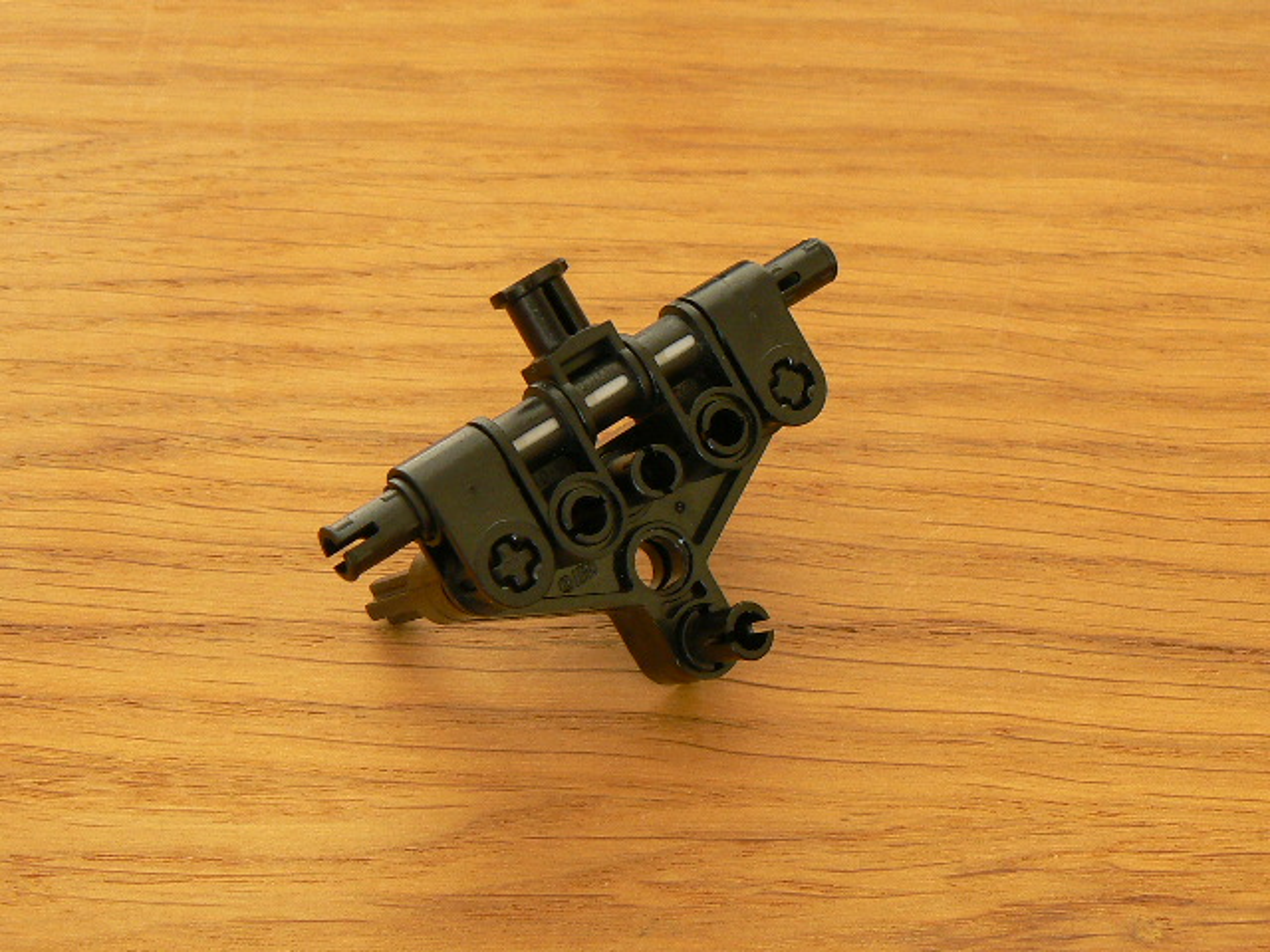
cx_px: 635
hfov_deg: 34.3
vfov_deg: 26.1
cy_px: 476
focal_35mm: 56
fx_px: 2055
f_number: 3.6
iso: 100
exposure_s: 1
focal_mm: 6.8
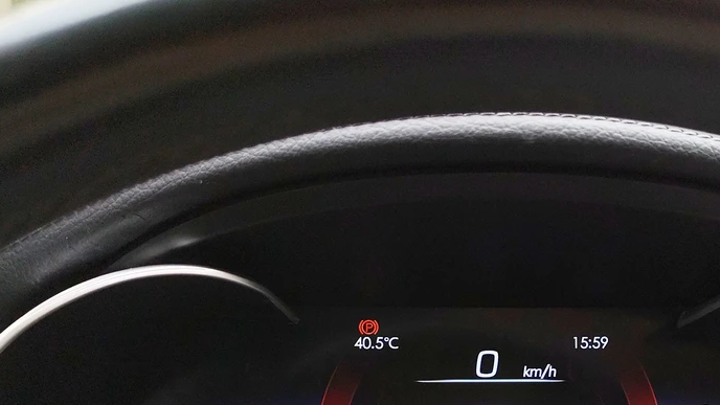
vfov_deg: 20.4
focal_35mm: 57
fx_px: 1088
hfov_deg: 36.2
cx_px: 480
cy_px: 404
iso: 80
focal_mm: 6.19
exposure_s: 1/100
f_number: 1.65
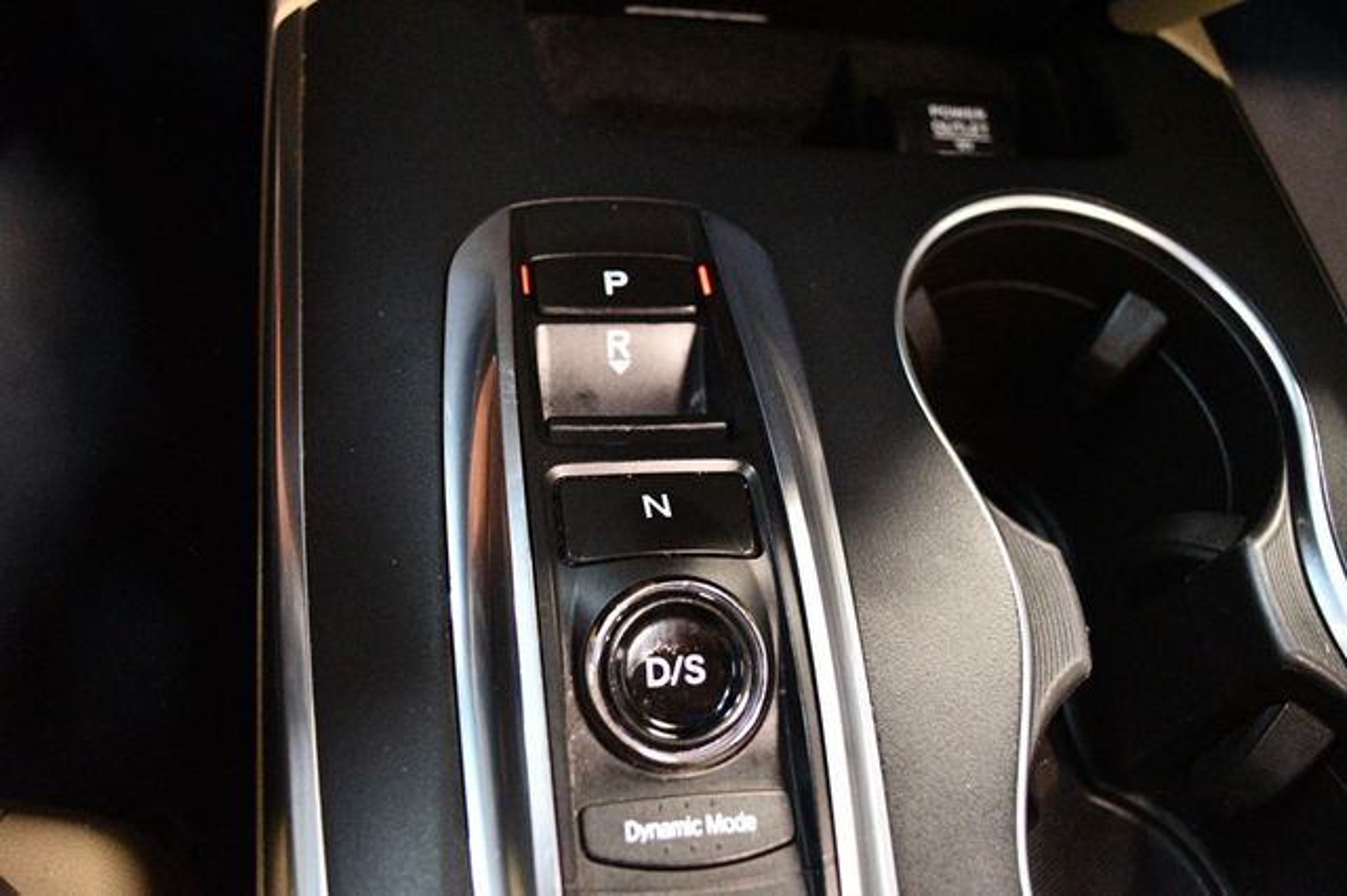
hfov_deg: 57.2
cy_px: 448
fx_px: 1234
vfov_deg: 39.9
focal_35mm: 33
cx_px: 674
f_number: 4
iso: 10000
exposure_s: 1/60
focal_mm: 22
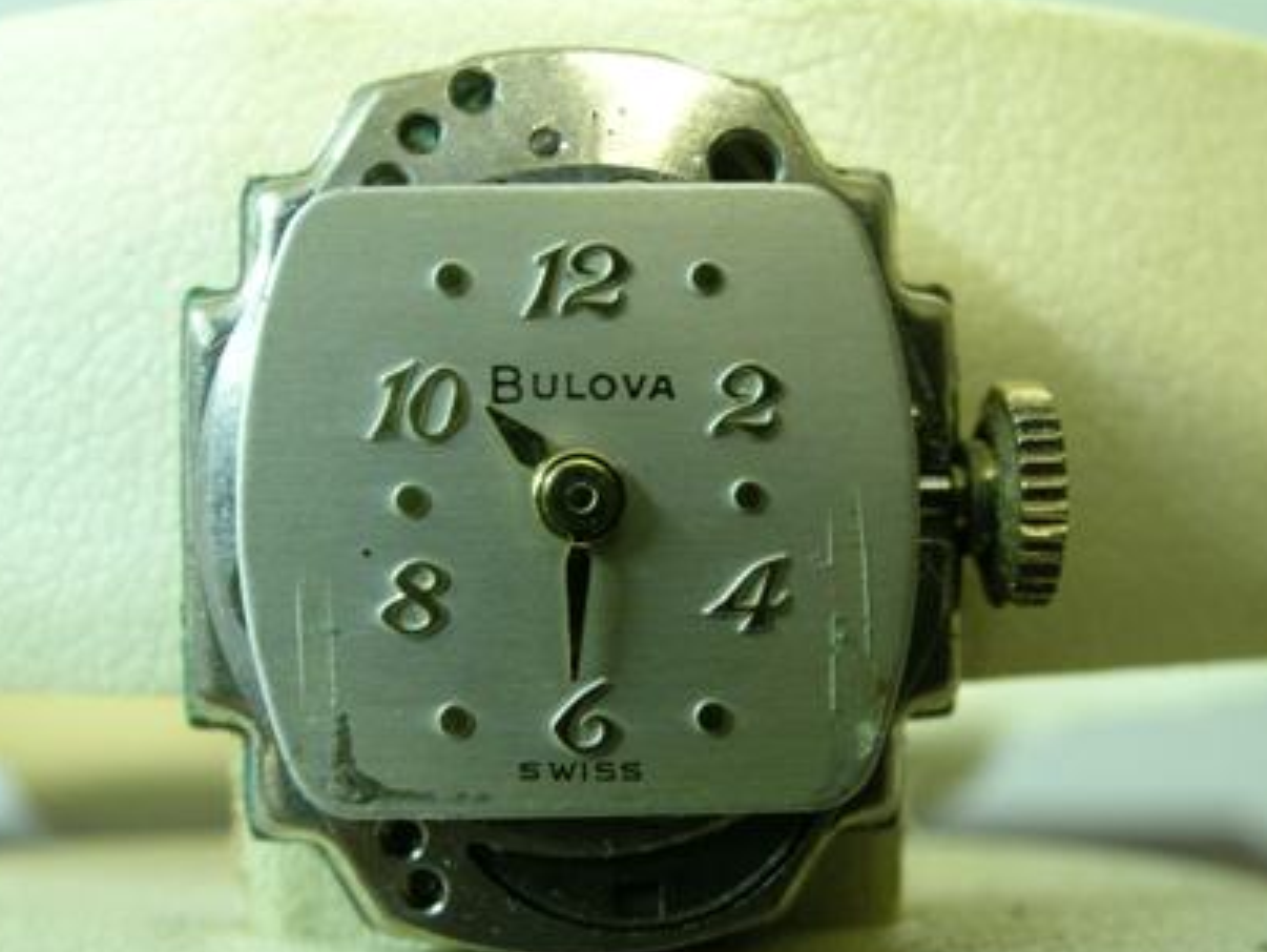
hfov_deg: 32.7
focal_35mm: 59
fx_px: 2161
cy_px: 508
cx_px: 608
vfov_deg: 24.8
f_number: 6.2
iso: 200
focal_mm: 11.1
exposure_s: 1/2.4
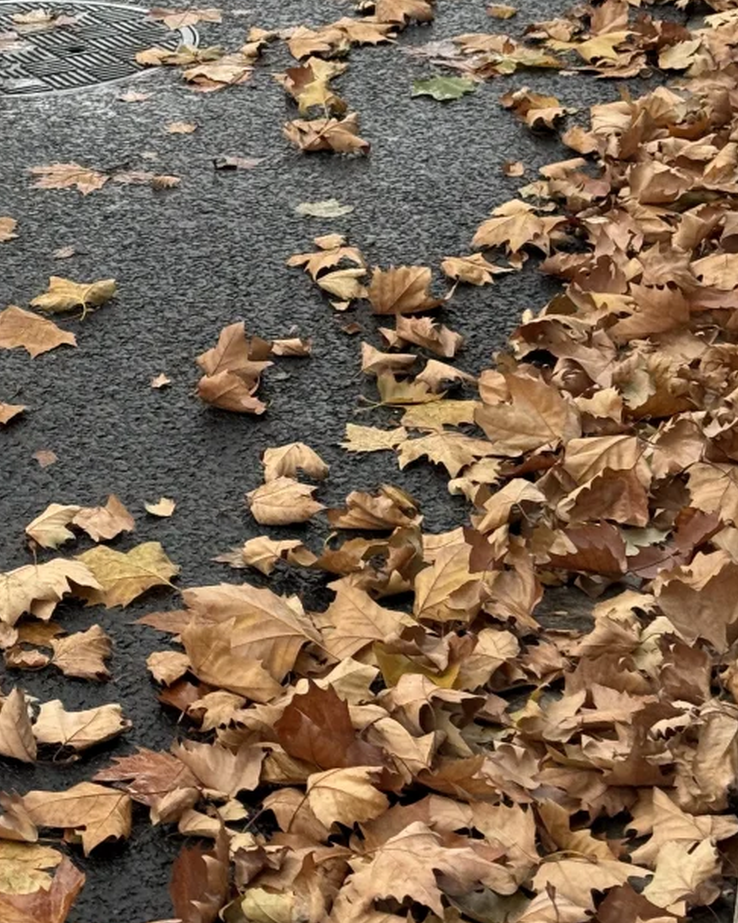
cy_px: 153
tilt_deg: -17.2
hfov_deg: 13.8
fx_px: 3032
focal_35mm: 111
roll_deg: +2.4
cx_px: 128
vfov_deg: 17.1
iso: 100
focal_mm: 6.76
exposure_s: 1/80
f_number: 1.78
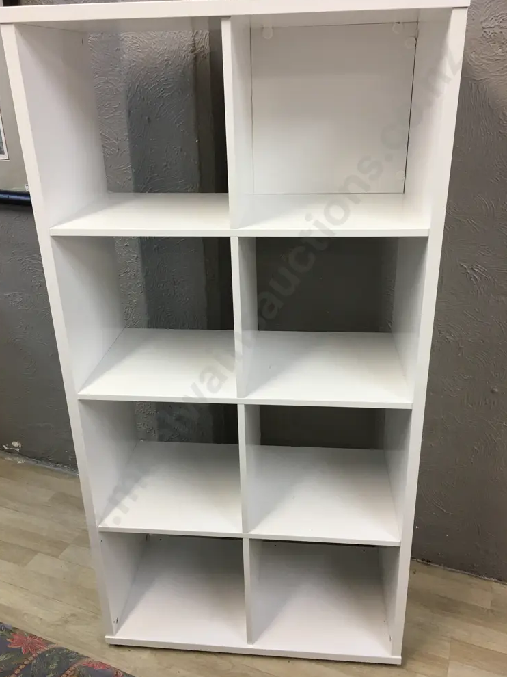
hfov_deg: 46.8
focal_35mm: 30
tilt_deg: -21.6
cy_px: 332
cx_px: 247
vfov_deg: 60.0
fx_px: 586
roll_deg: +0.3
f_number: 2.2
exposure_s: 1/33
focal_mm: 4.15
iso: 40
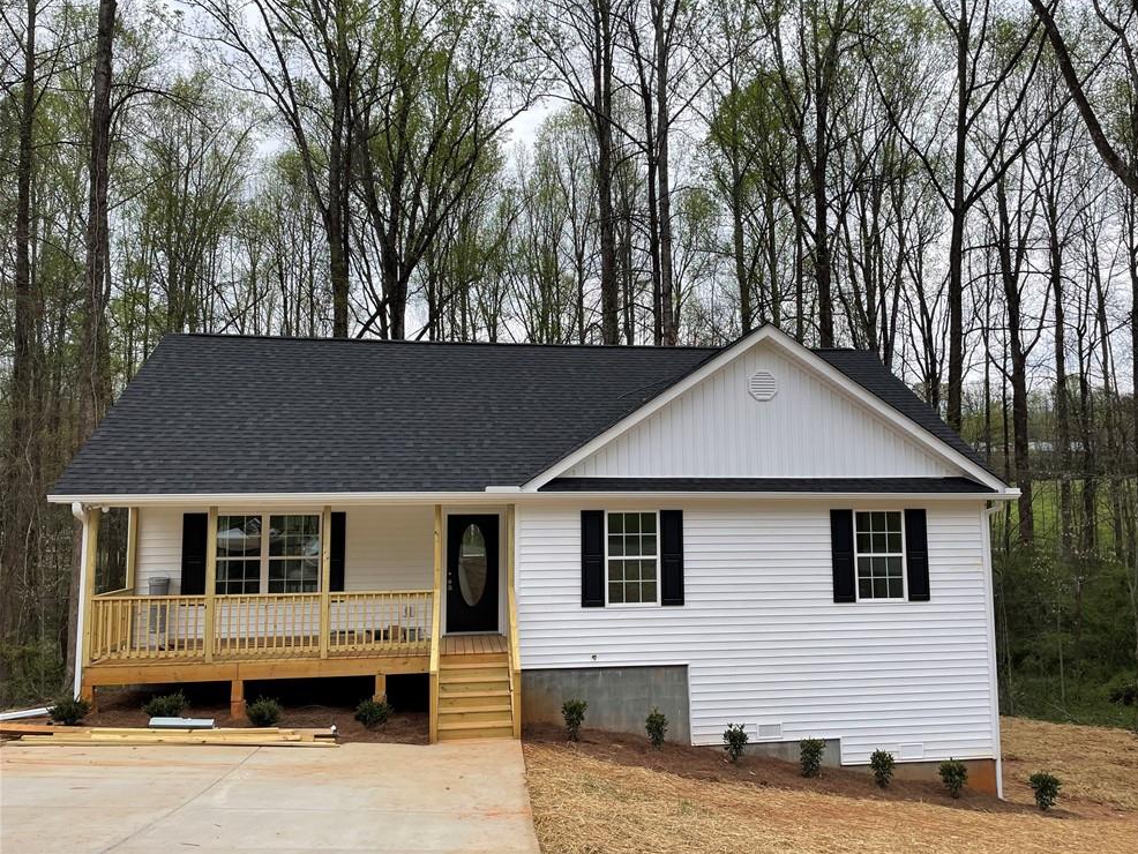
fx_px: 888
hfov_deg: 65.3
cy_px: 437
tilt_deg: +4.8
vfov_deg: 51.4
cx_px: 590
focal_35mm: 27
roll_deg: +0.6
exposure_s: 1/785
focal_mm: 4.2
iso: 32
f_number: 1.6
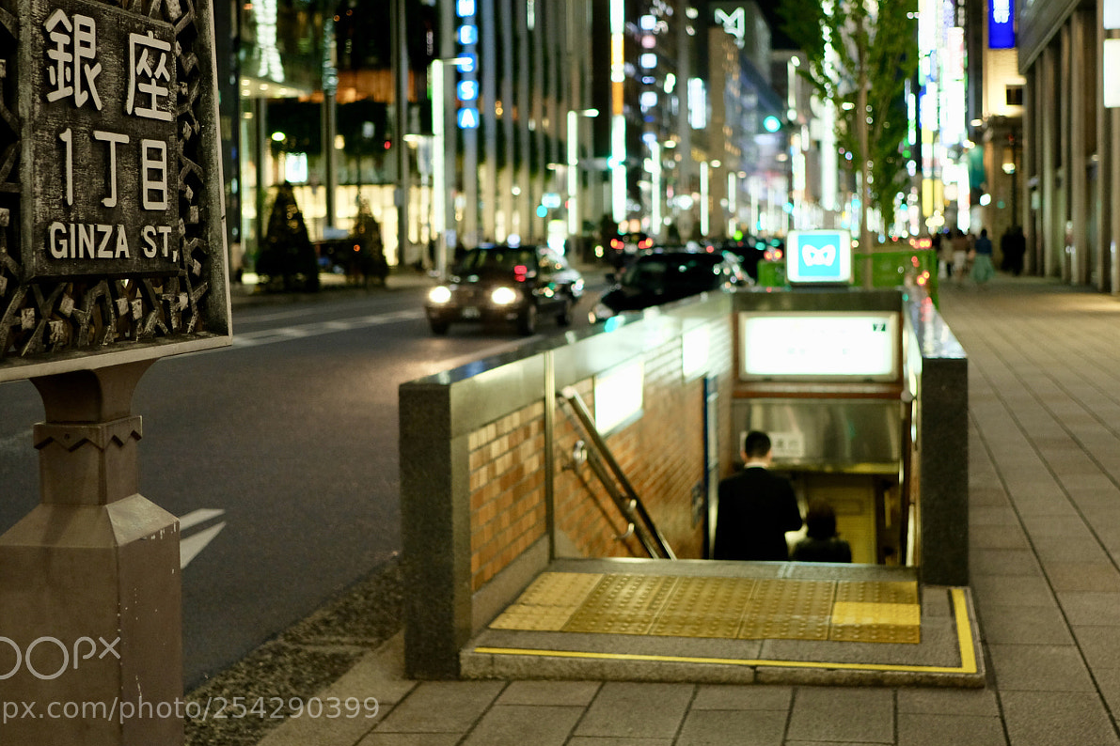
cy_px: 281
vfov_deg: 28.5
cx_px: 639
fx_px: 1462
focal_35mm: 47
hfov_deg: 41.8
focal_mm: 23
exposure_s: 1/110
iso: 1000
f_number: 2
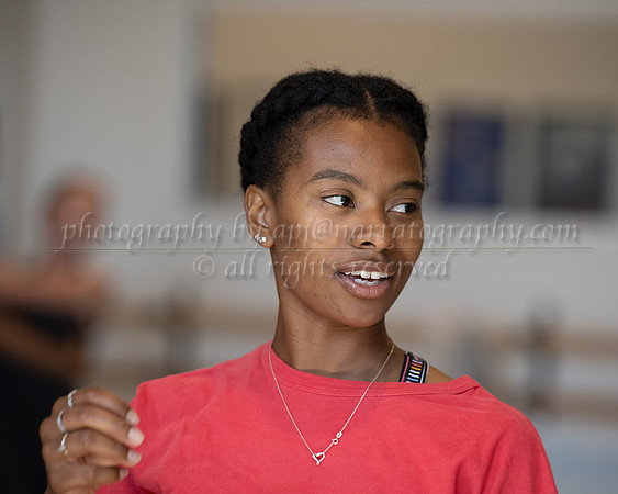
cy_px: 247
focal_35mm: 225
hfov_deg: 8.6
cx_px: 360
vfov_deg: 6.9
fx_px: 4118
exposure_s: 1/400
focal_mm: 200
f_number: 4
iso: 2000
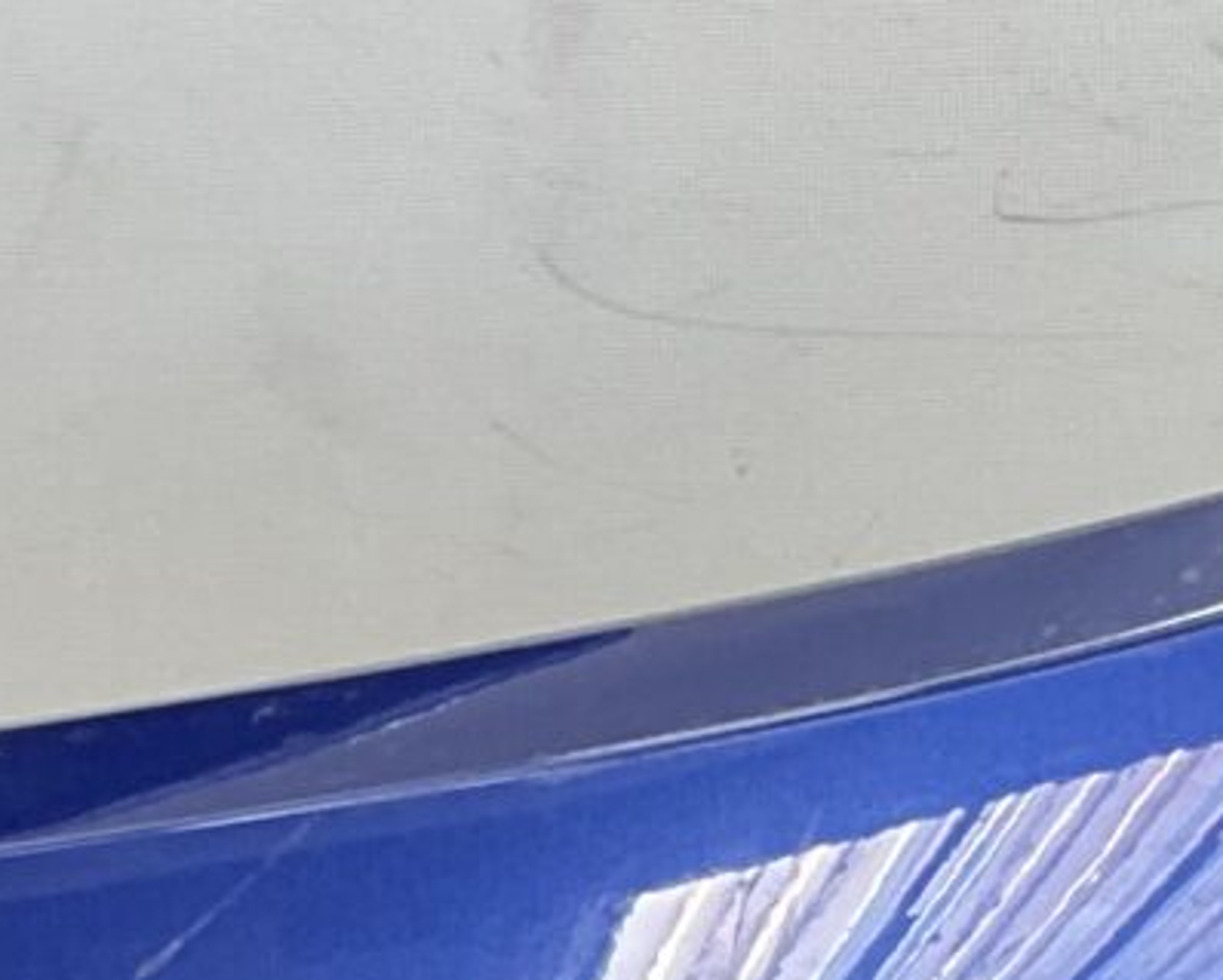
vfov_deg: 8.2
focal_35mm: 182
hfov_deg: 10.6
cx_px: 332
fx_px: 6593
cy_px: 1714
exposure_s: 1/100
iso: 25
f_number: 1.8
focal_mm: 3
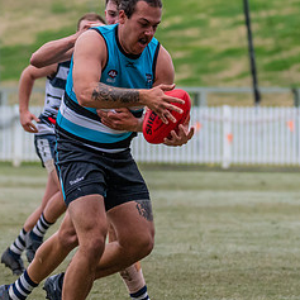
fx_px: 6579
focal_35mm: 671
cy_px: 191
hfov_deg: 2.6
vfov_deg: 2.6
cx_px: 141
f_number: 5.3
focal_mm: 220
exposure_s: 1/1600
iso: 1250
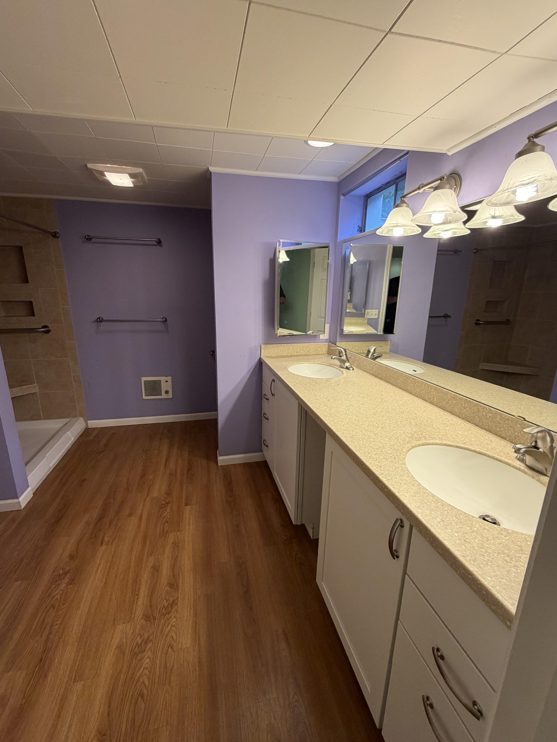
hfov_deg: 81.7
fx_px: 322
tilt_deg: -15.5
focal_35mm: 15
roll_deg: -1.0
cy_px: 377
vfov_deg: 98.2
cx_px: 266
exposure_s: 1/120
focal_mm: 2.22
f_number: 2.2
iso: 200
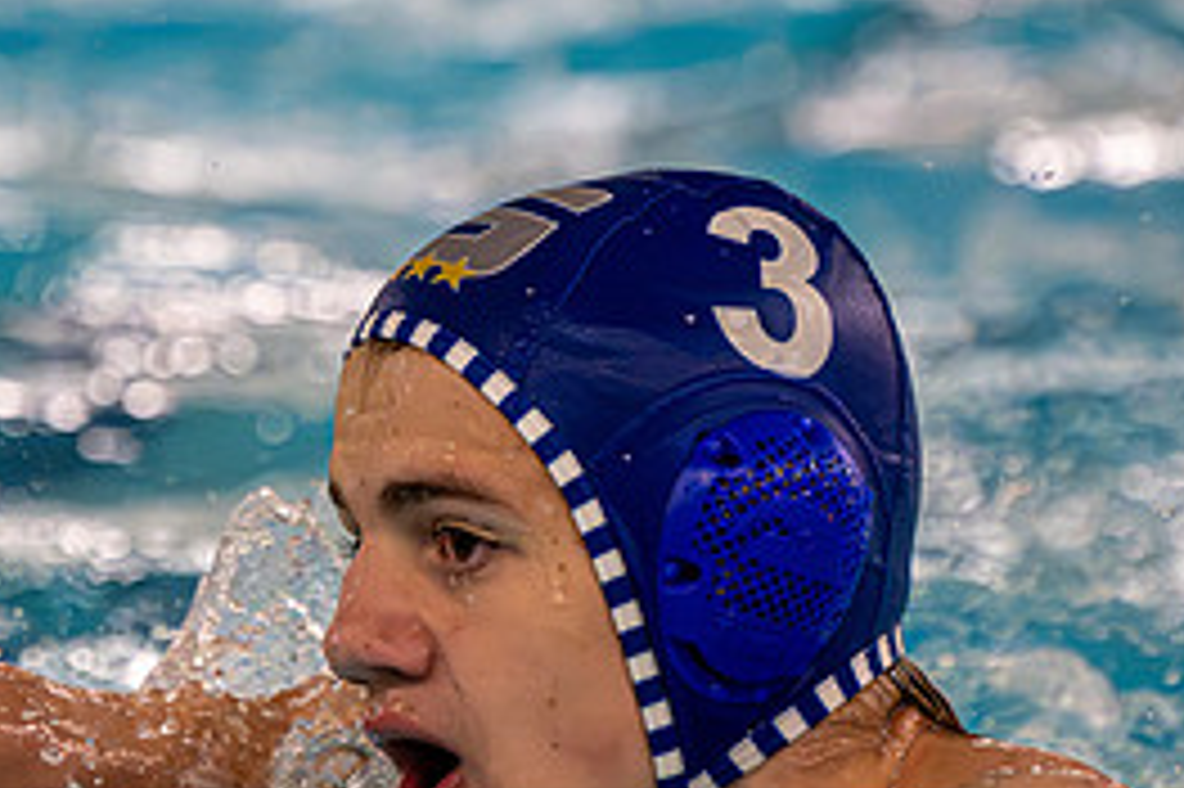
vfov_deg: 1.7
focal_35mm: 785
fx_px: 25801
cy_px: 90
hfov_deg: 2.6
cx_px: 887
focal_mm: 230
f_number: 4
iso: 9000
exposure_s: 1/1000
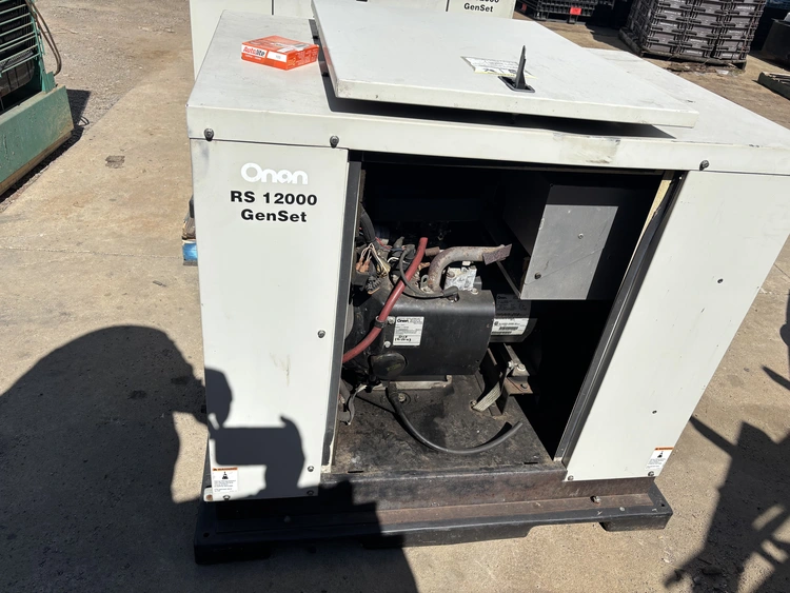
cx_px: 395
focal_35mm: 26
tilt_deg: -33.1
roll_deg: -7.6
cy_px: 296
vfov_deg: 53.1
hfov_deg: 67.3
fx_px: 594
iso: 50
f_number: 1.6
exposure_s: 1/6329
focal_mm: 5.96
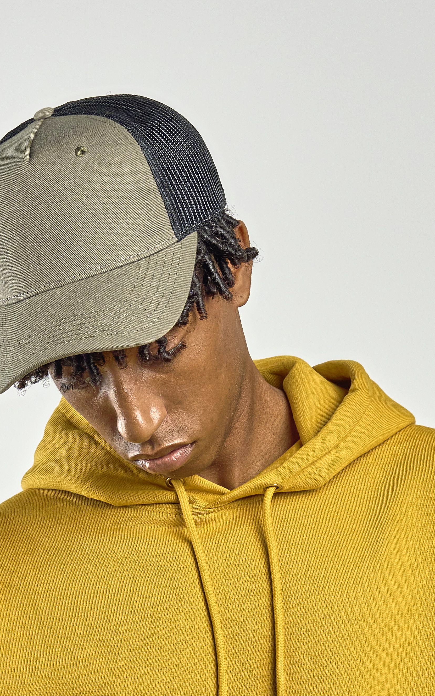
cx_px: 231
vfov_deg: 11.7
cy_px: 638
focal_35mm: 178
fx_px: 3376
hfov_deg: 7.4
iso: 320
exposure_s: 1/160
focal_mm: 50
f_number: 9
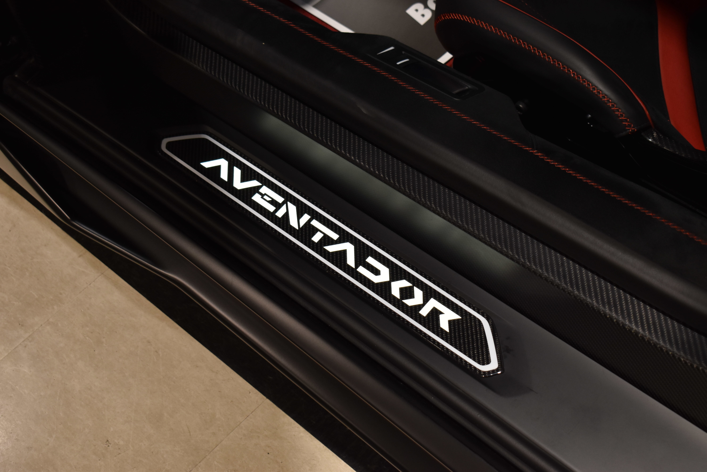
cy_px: 236
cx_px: 354
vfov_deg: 22.6
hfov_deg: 33.4
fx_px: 1178
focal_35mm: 60
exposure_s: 1/60
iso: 720
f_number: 8
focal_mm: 40
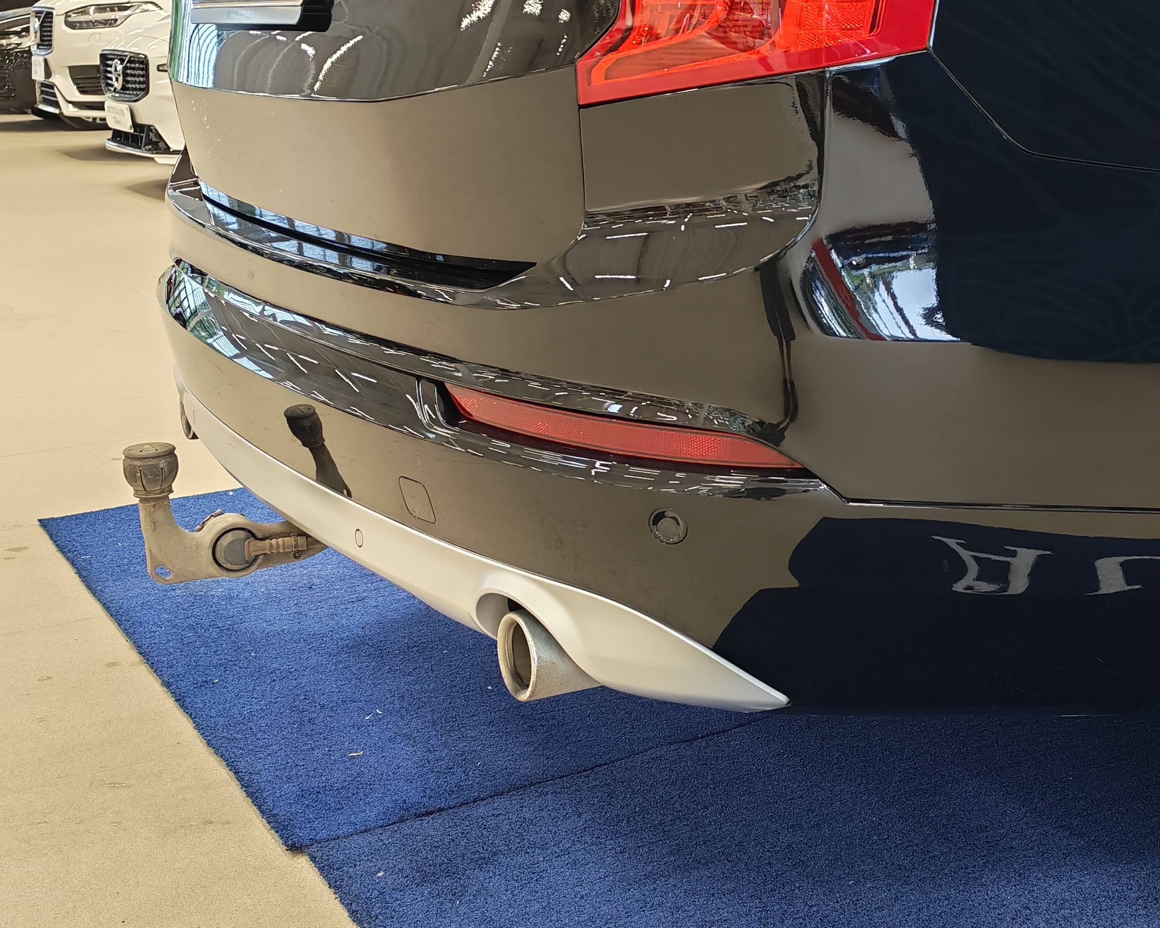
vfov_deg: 30.2
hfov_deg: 36.7
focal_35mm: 50
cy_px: 439
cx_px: 836
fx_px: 1717
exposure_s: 1/100
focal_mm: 6.12
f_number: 1.9
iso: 640
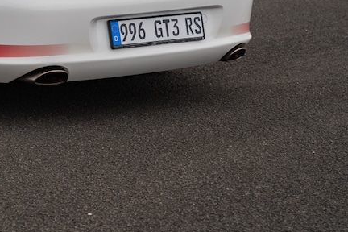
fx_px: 1552
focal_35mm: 161
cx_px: -48
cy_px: -59
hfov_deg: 12.5
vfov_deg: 8.4
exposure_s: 1/400
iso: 100
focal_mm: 54.2
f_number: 2.8
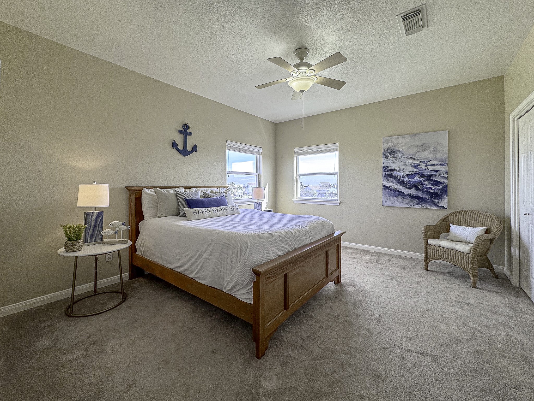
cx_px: 267
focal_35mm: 14
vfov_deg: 85.7
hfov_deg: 102.1
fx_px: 216
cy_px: 200
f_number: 2.2
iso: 64
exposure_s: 1/120
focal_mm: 2.22
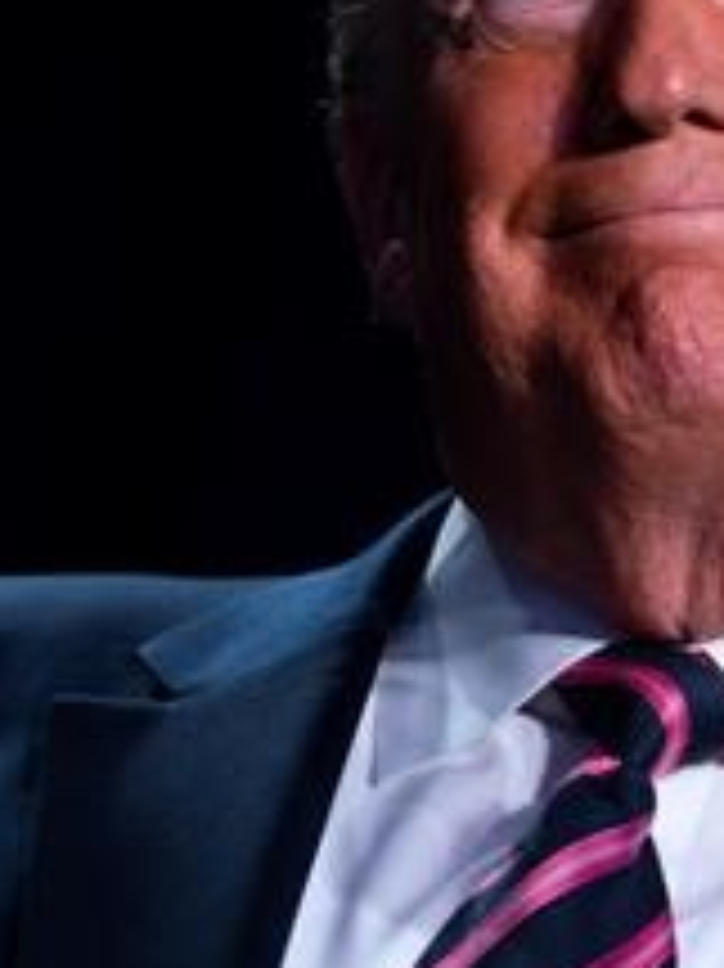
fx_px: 16246
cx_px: 580
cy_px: 380
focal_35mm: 582
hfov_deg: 2.6
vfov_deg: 3.4
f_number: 2.8
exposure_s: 1/640
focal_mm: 200
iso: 1250
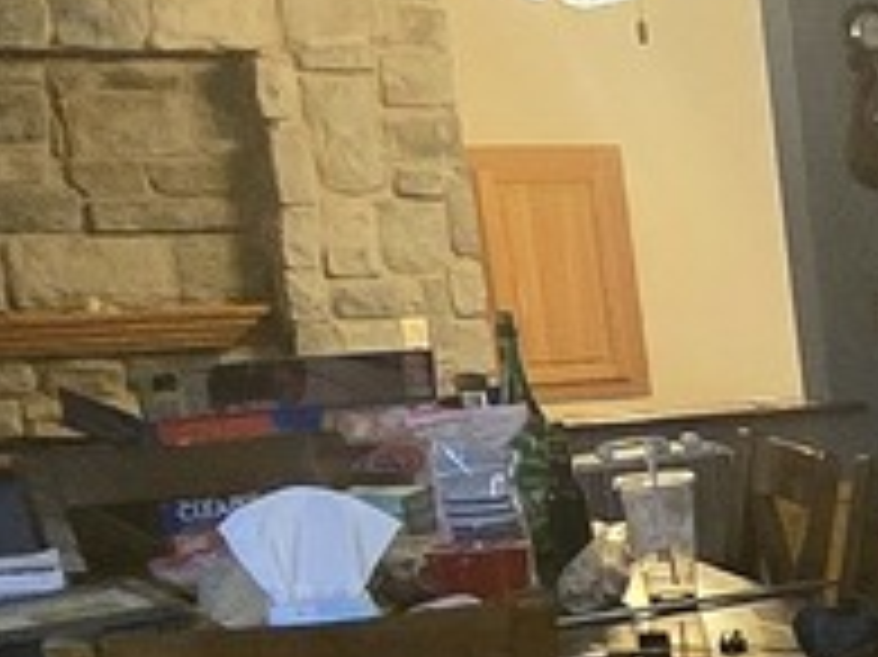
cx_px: 1774
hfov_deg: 15.9
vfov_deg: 14.7
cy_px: 846
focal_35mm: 96
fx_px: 2433
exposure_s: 1/52.4
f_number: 2.2
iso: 1000
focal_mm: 2.2
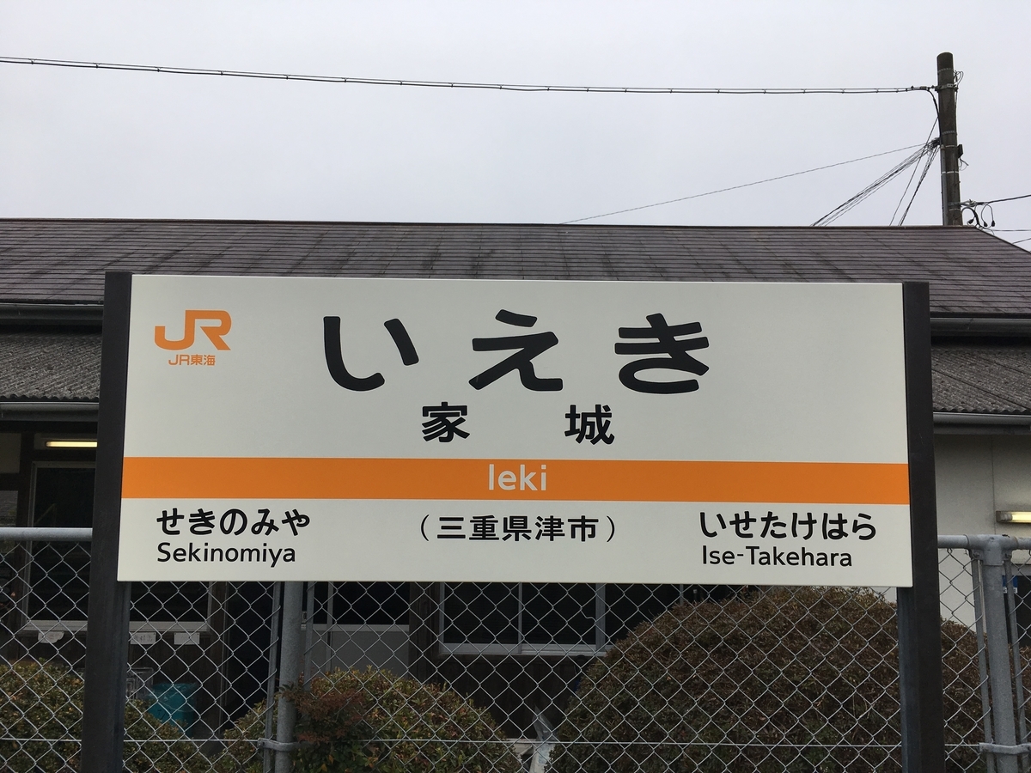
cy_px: 386
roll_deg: -1.1
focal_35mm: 29
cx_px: 516
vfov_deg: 48.2
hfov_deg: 61.7
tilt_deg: +5.2
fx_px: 864
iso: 25
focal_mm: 4.15
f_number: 2.2
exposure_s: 1/425
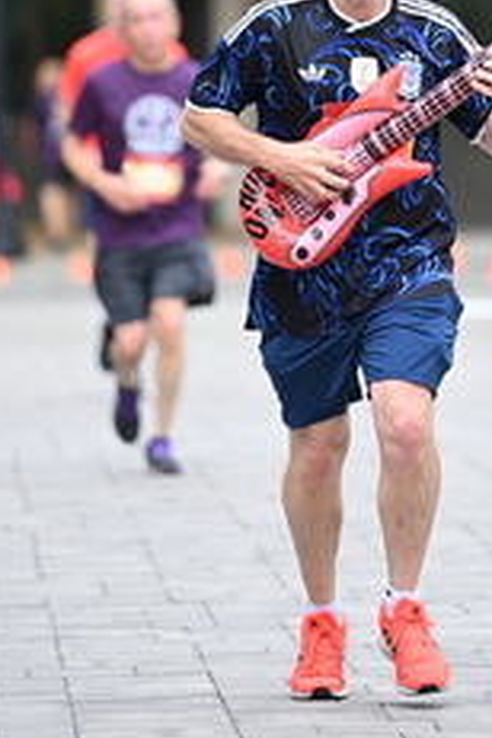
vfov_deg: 4.3
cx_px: 366
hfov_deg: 2.9
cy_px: 22
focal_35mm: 477
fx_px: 9778
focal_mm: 200
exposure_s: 1/1600
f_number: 2.8
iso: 640
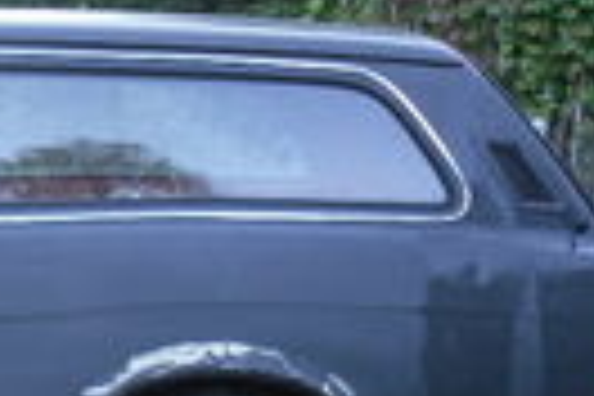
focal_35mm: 110
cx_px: -184
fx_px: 1815
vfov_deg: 12.4
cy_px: 364
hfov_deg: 17.4
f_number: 3
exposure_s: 1/45
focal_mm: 6.3
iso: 100
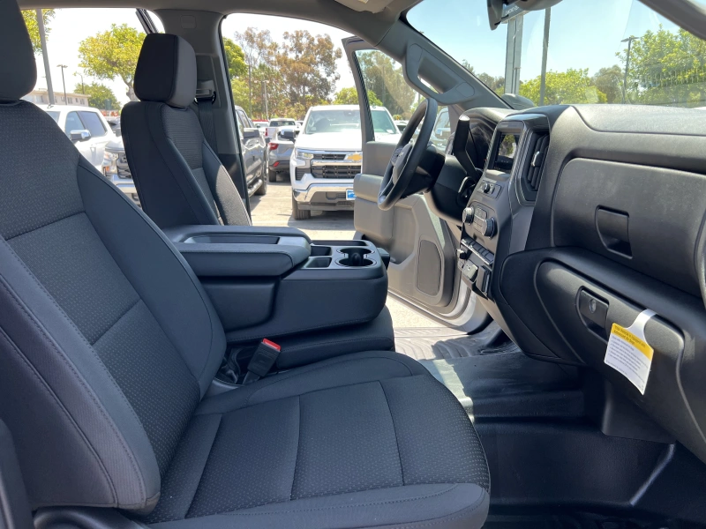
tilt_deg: -15.1
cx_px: 353
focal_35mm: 26
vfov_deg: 53.1
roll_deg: +1.1
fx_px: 530
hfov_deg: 67.3
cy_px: 264
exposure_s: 1/302
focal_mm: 5.7
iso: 50
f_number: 1.5
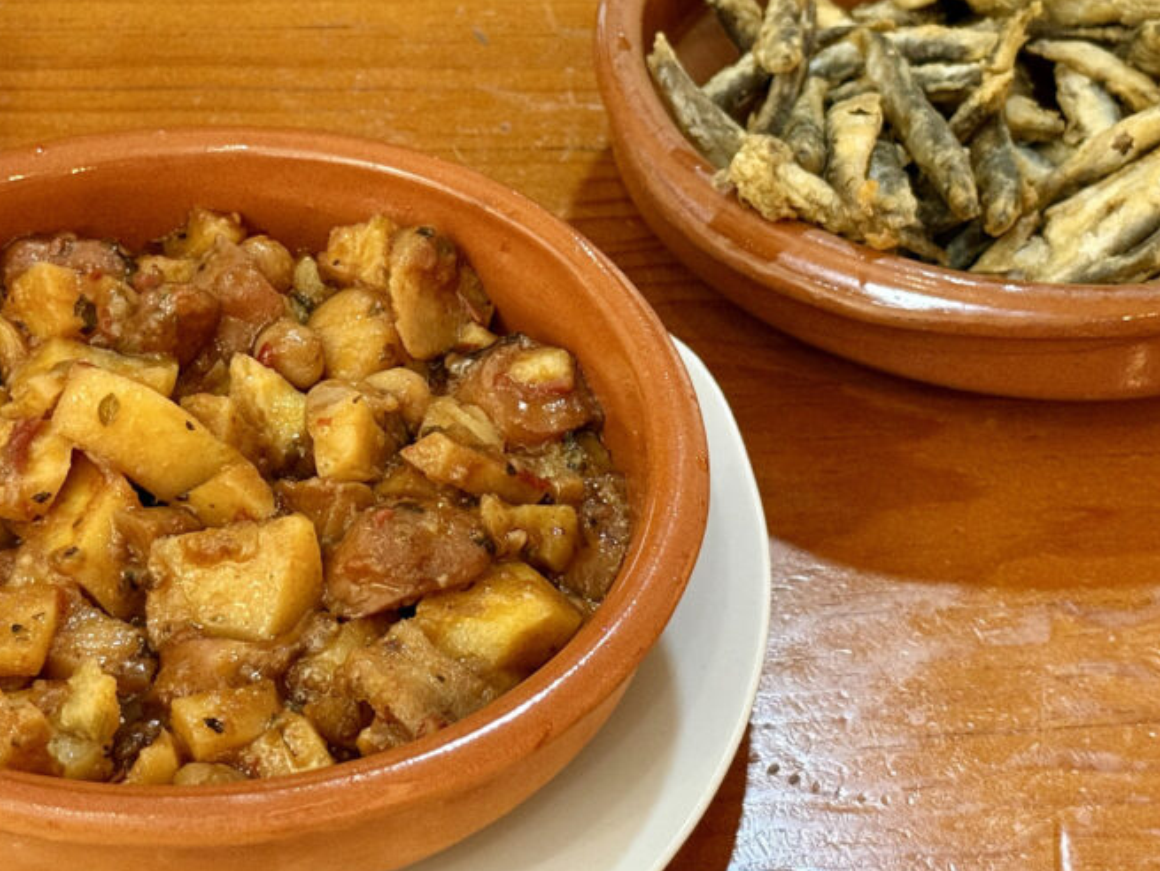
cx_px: 568
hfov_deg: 26.0
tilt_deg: -40.0
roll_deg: -2.1
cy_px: 294
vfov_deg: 19.6
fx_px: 2515
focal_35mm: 75
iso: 320
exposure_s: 1/33
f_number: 1.78
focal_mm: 6.76
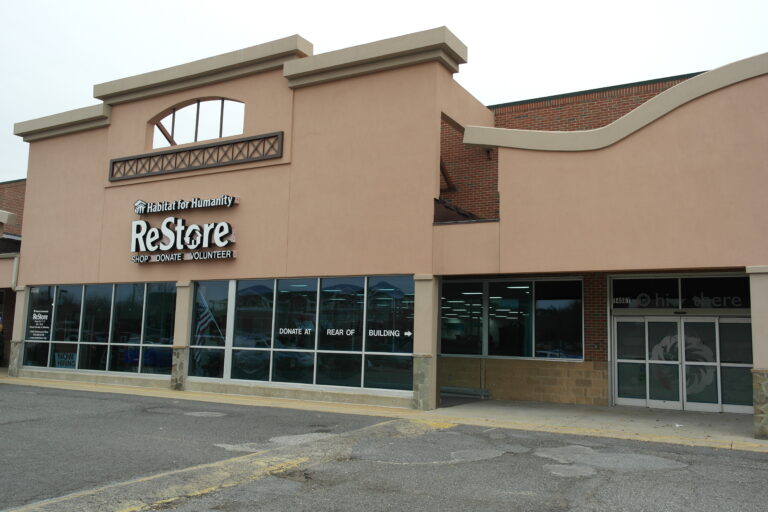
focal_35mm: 30
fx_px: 640
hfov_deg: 61.9
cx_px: 384
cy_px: 256
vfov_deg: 43.6
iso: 100
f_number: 4
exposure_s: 1/100
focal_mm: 20
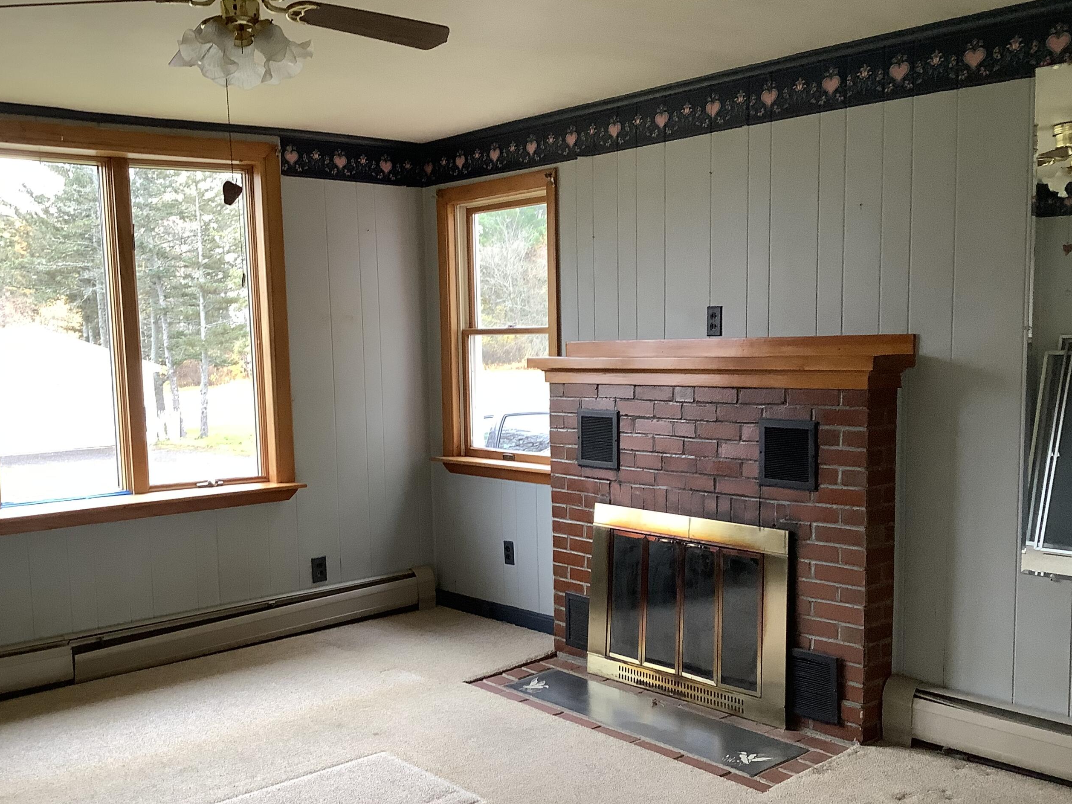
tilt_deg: -7.7
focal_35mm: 37
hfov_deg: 50.1
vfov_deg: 38.6
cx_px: 508
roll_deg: +0.3
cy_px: 461
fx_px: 1146
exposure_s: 1/60
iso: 100
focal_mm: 3.3
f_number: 2.4
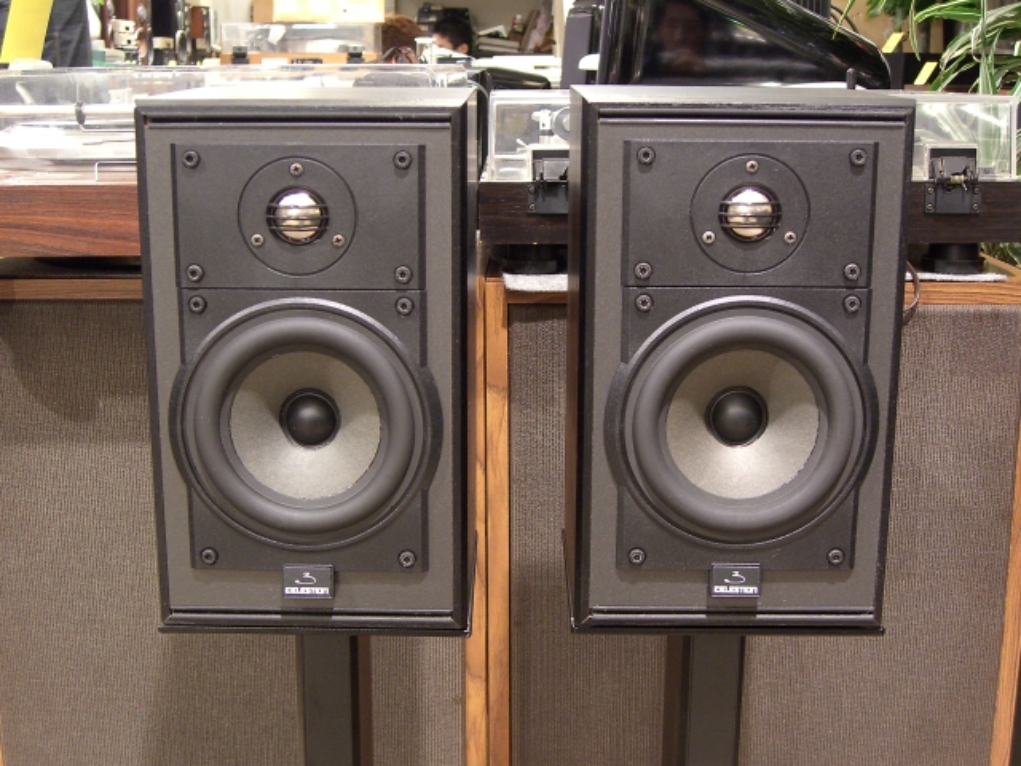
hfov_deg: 41.2
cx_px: 510
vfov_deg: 31.5
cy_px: 383
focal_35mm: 46
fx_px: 1357
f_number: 3.1
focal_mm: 9.5
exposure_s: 1/6
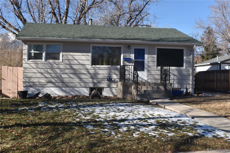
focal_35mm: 63
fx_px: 402
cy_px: 76
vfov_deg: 21.6
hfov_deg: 31.9
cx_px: 115
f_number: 9
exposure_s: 1/320
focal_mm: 42
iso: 200
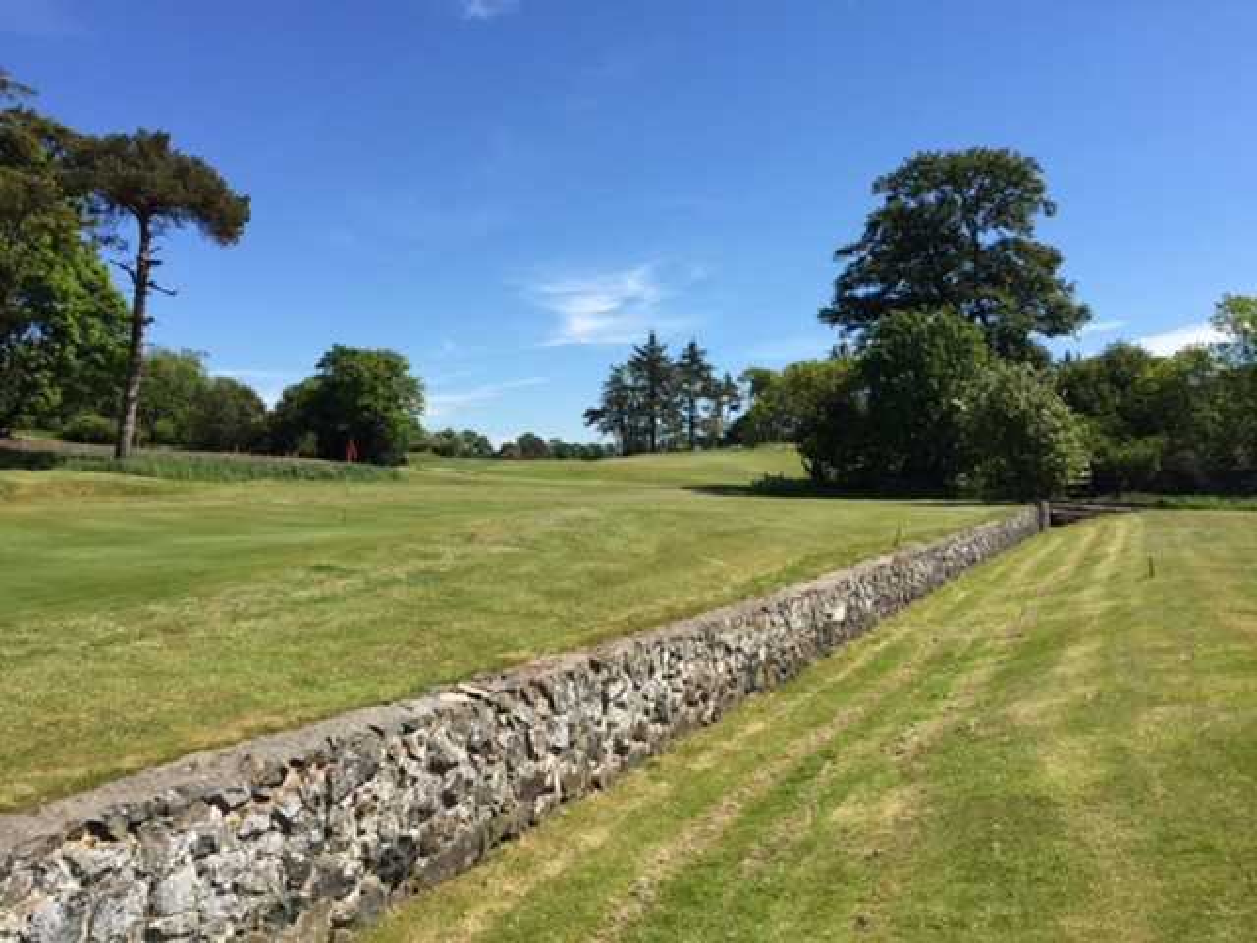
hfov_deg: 61.7
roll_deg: +0.3
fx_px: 1053
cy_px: 472
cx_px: 628
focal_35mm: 29
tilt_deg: +1.6
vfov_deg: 48.2
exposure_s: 1/1799
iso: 32
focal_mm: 4.15
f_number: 2.2
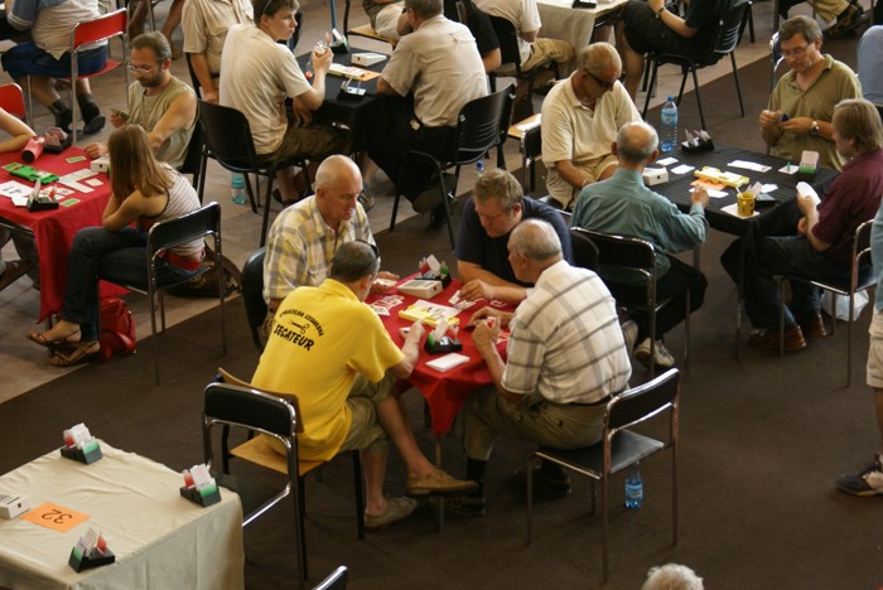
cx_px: 442
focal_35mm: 105
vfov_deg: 13.1
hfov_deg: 19.4
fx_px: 2577
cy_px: 295
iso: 400
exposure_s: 1/30
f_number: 5.6
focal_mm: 70
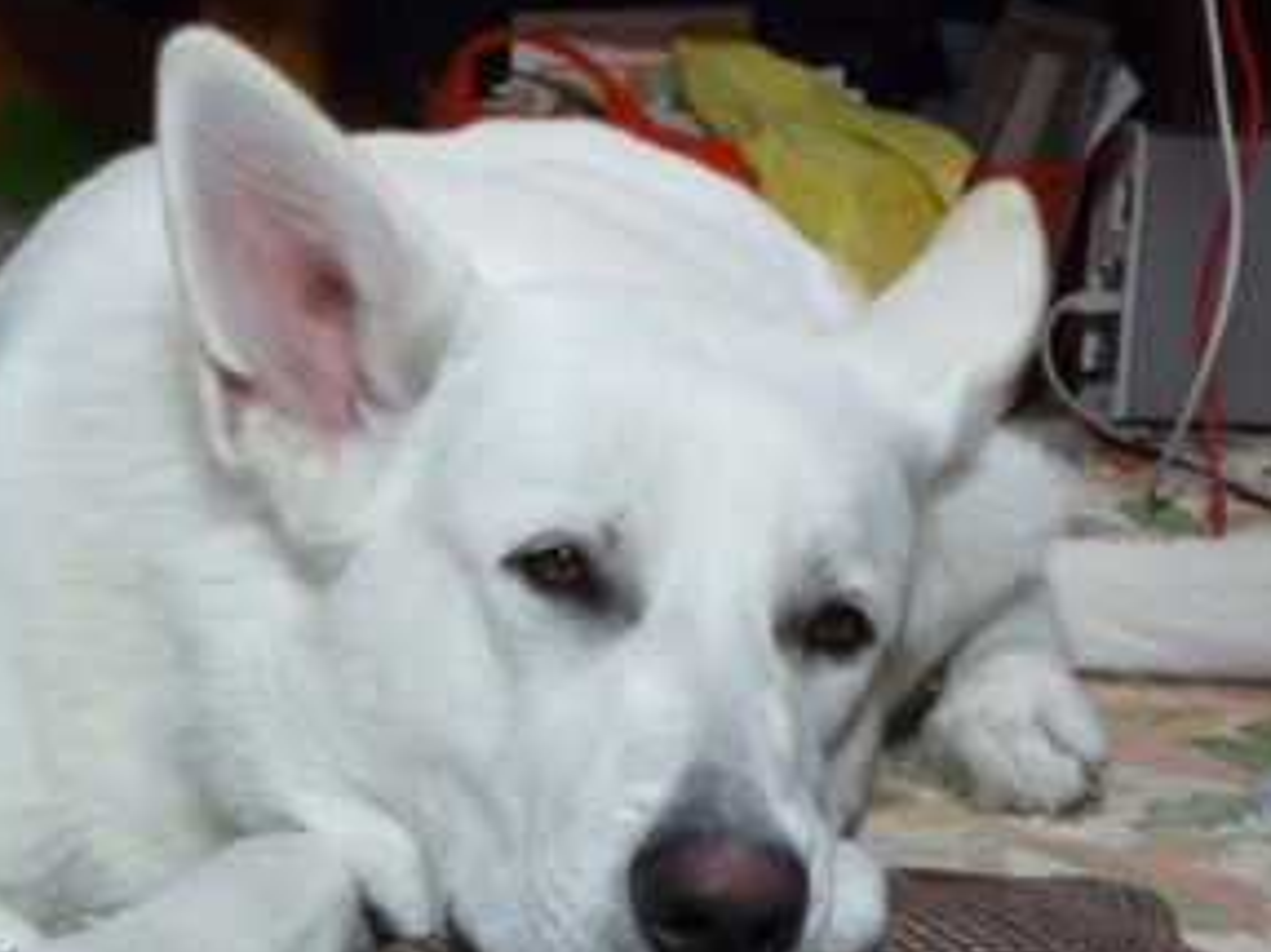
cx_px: 452
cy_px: 660
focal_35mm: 171
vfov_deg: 8.7
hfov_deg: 11.6
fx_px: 6276
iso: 400
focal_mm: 19.2
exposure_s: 1/5
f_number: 5.7
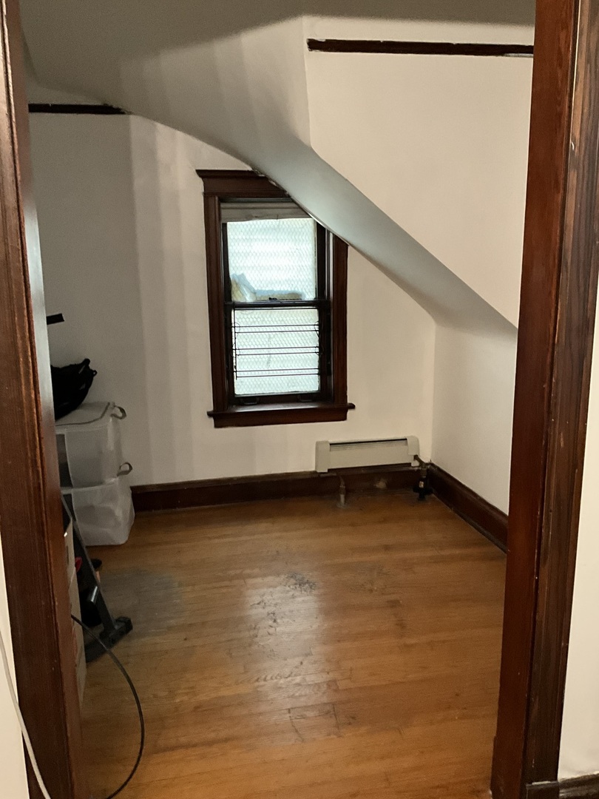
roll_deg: +1.2
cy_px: 400
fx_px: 669
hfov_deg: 48.2
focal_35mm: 29
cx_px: 300
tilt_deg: -13.5
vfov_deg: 61.7
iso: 320
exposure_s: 1/30
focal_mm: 3
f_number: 1.8
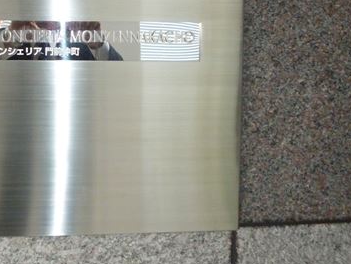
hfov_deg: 36.9
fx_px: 518
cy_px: 46
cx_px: 108
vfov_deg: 27.9
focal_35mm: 51
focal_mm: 5
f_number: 3.1
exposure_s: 1/60
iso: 400
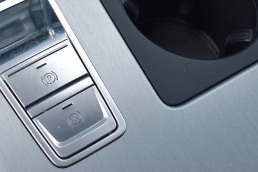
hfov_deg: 20.7
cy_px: -42
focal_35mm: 97
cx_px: 51
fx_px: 697
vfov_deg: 13.6
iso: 400
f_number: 4.5
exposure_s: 1/80
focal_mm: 25
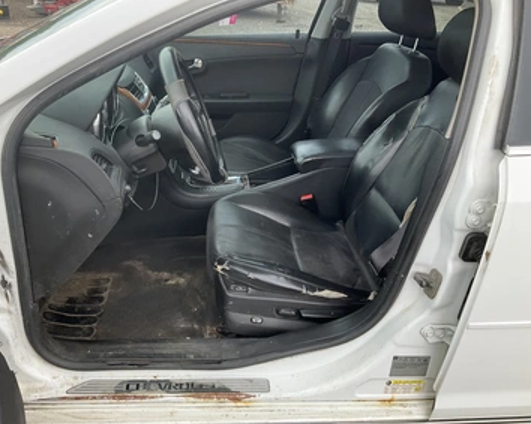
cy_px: 210
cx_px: 232
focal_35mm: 32
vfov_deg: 45.8
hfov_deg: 55.5
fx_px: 503
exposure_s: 1/320
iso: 25
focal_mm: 3
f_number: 1.8
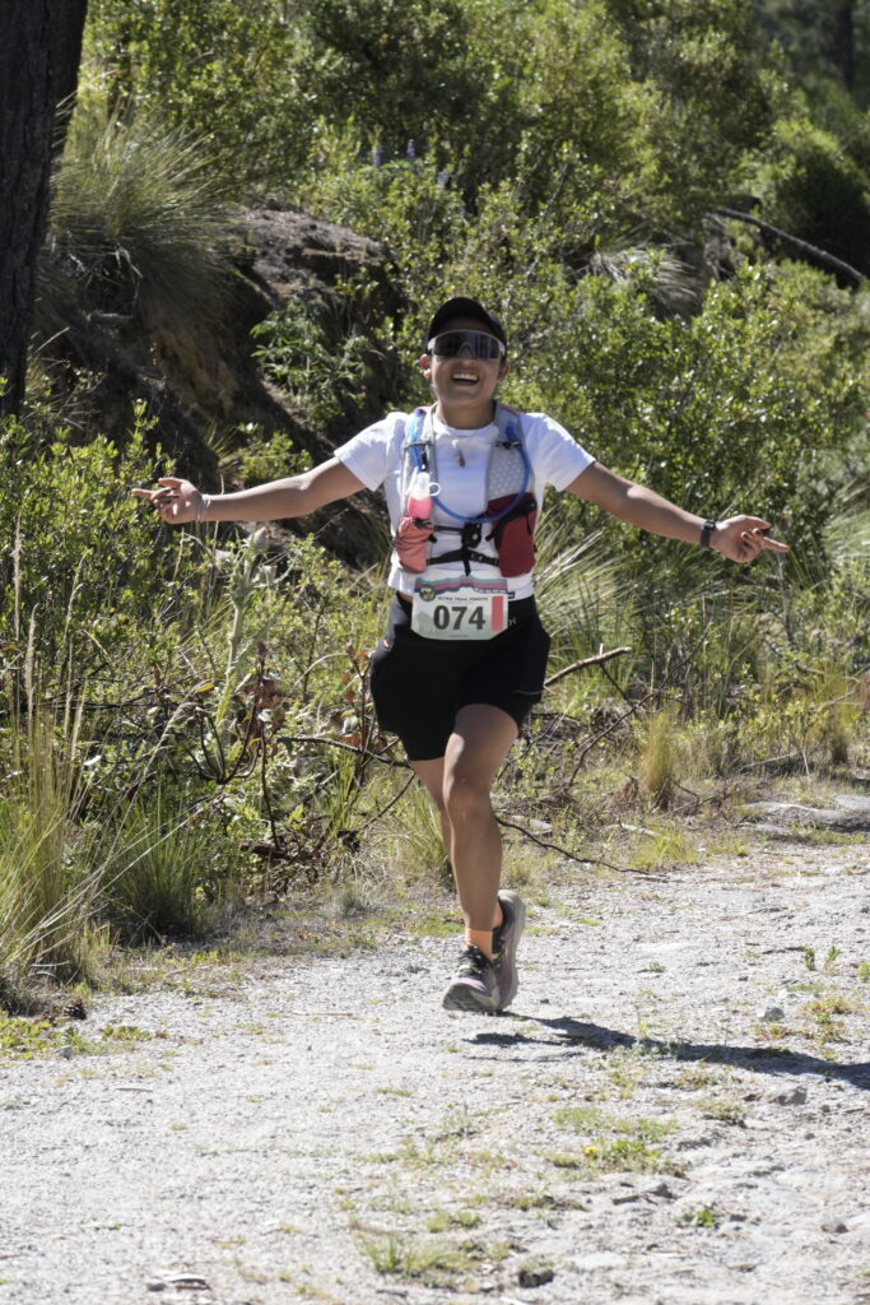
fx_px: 9457
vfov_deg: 7.9
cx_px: 435
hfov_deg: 5.3
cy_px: 652
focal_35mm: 261
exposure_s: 1/400
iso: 400
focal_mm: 174
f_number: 9
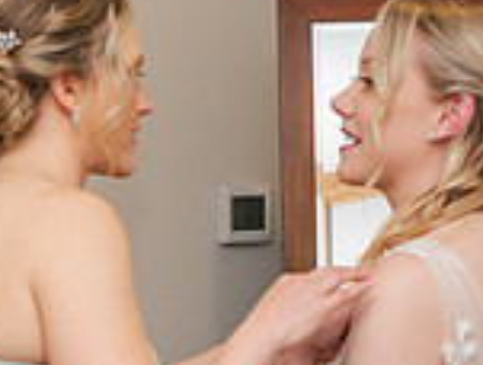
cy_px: 375
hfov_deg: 12.8
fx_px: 2056
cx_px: -193
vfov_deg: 10.0
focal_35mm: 147
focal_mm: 35
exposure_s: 1/200
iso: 800
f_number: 3.5
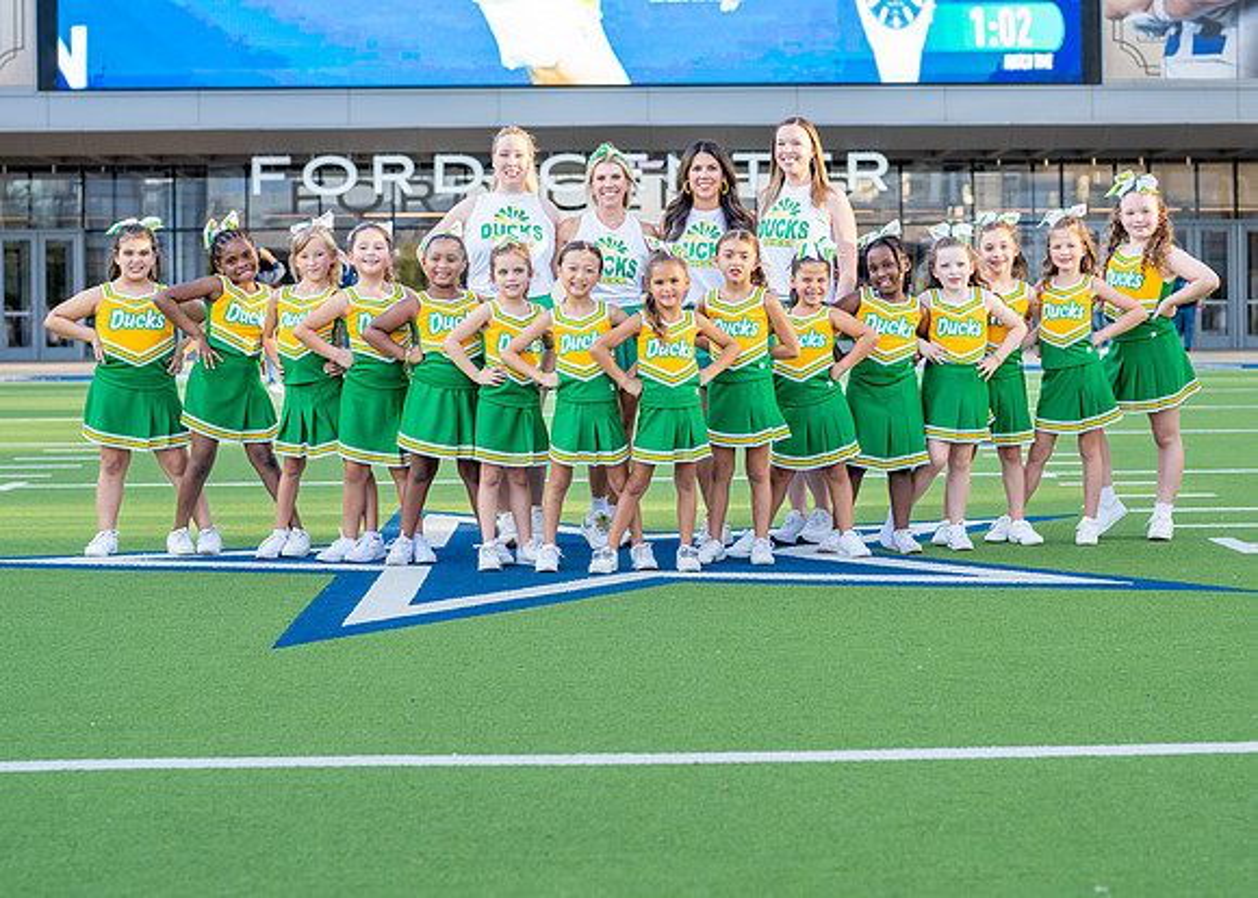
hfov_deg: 26.2
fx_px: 2706
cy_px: 345
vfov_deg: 18.8
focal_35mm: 76
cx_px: 710
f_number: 2.8
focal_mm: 50
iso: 320
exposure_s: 1/800
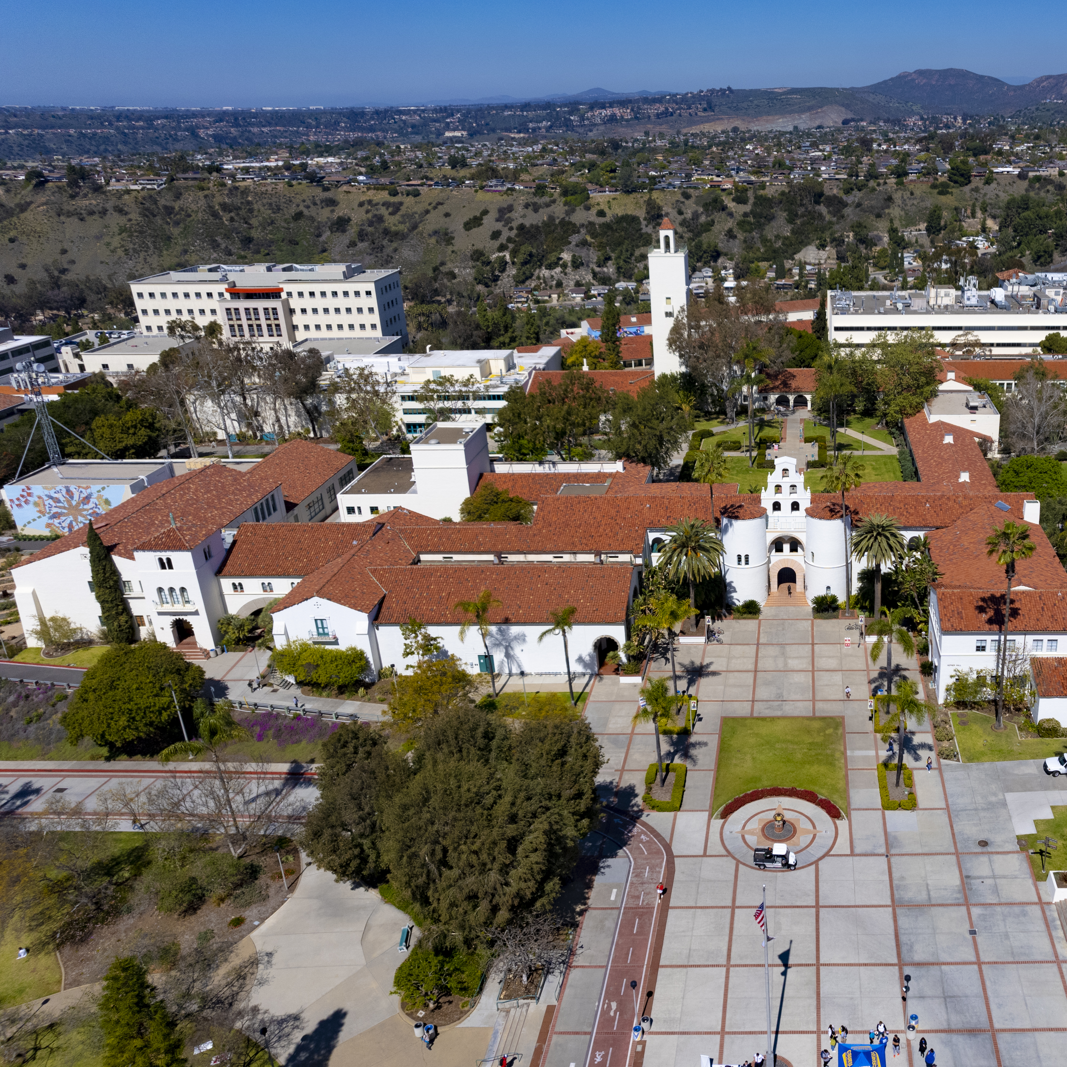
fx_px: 1011
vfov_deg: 55.6
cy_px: 540
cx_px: 800
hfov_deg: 53.1
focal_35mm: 29
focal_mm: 8.38
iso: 100
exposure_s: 1/4000
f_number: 2.8
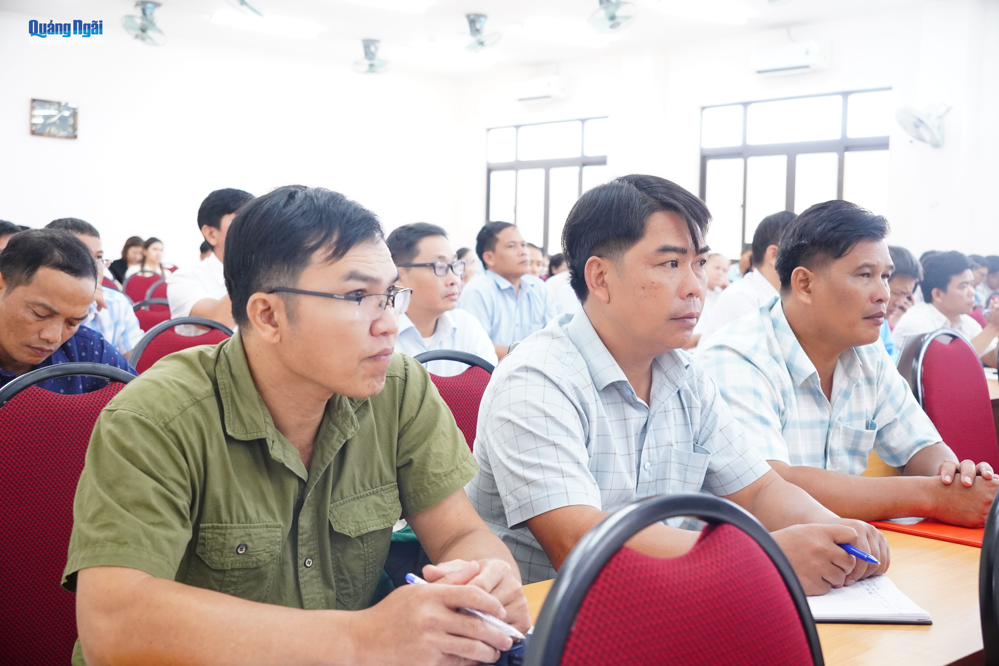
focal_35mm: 41
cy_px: 333
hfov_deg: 47.8
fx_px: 1128
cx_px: 500
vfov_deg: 32.9
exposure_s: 1/160
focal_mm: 27.1
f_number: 3.5
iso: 2000
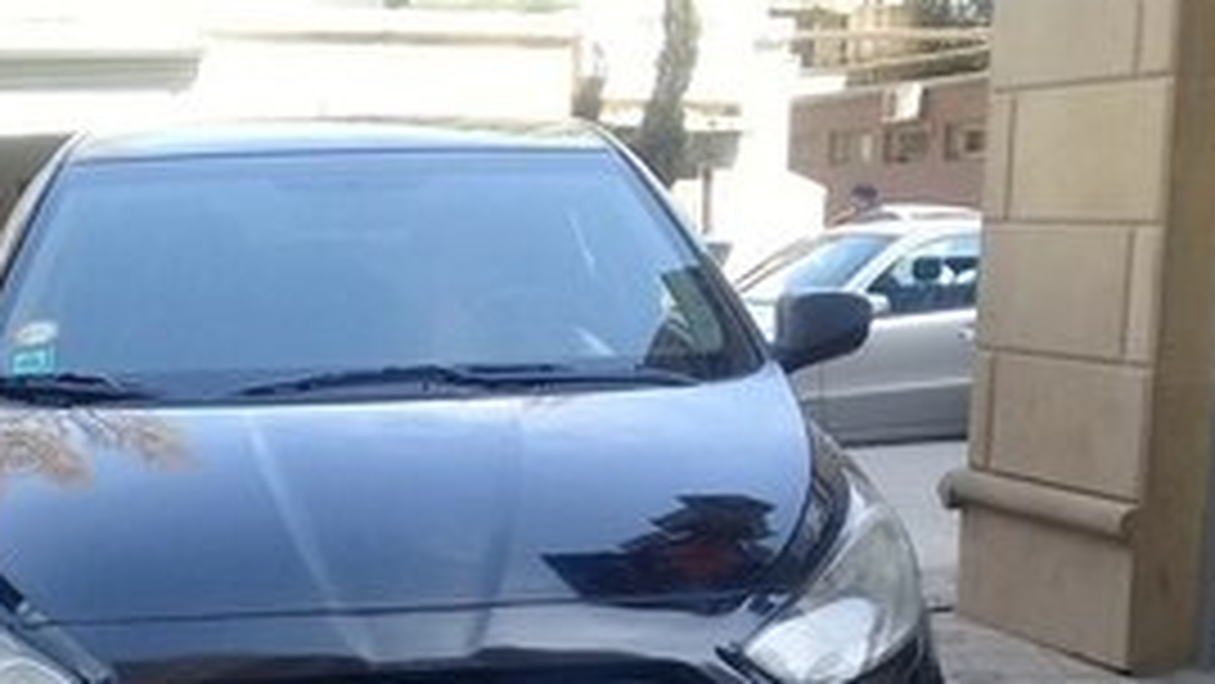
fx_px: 1998
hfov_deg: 33.7
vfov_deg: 18.5
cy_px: 796
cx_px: 500
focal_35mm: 62
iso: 50
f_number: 2.2
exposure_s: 1/185
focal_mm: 3.3
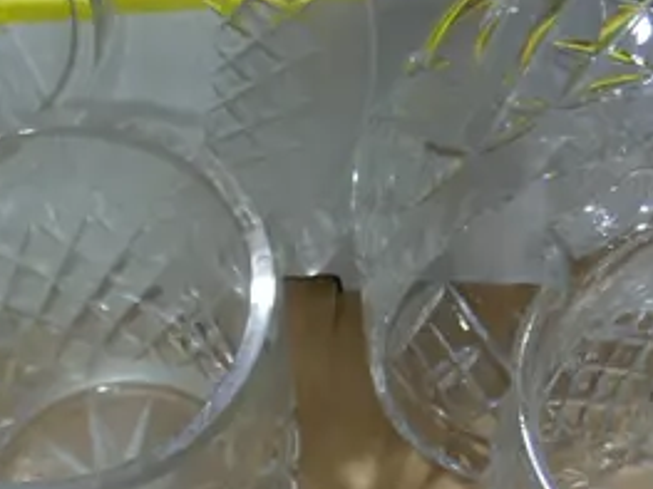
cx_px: 161
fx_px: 2206
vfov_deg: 11.9
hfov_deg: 16.7
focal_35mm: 117
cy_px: 789
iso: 200
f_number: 3.6
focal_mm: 15
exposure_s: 1/80
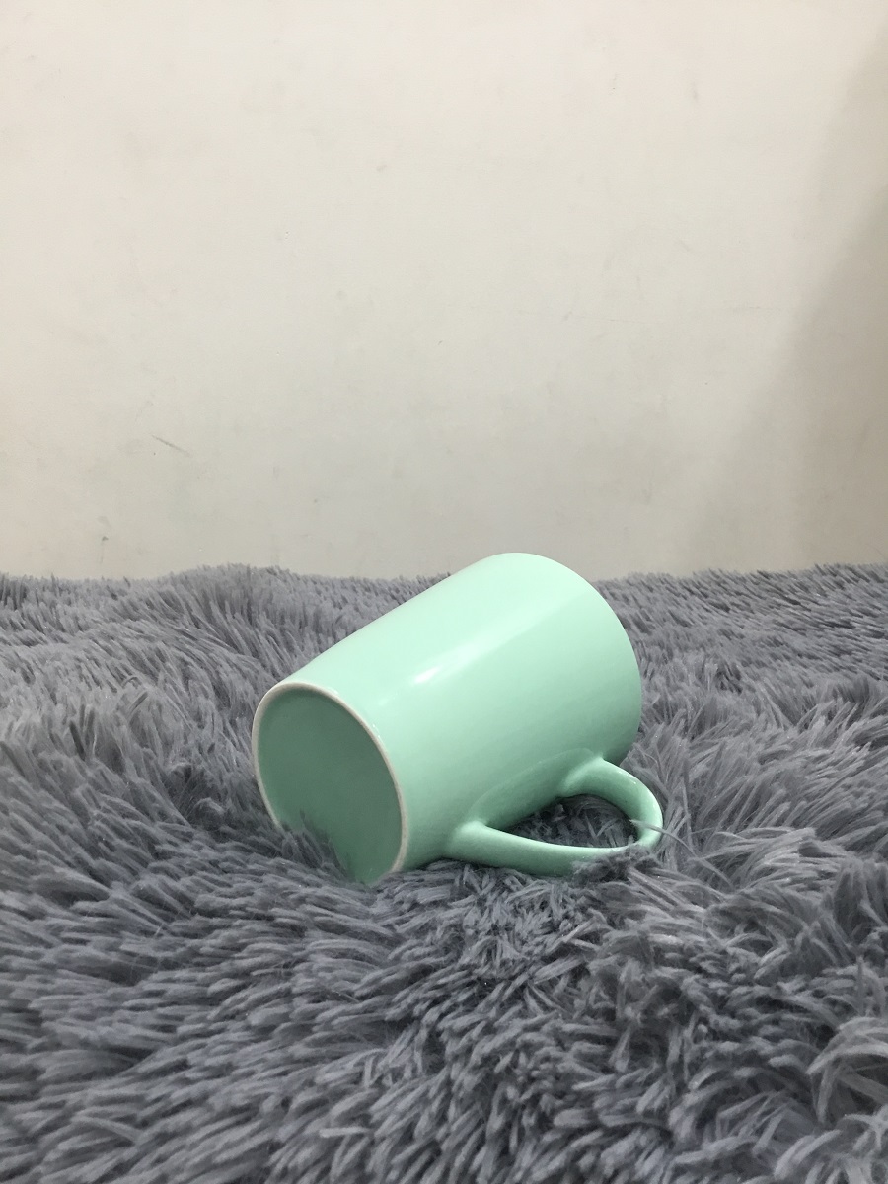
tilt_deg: -12.0
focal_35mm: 31
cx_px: 444
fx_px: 1060
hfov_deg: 45.4
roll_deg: +0.3
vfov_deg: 58.4
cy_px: 592
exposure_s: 1/33
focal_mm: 3.3
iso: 100
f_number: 2.4
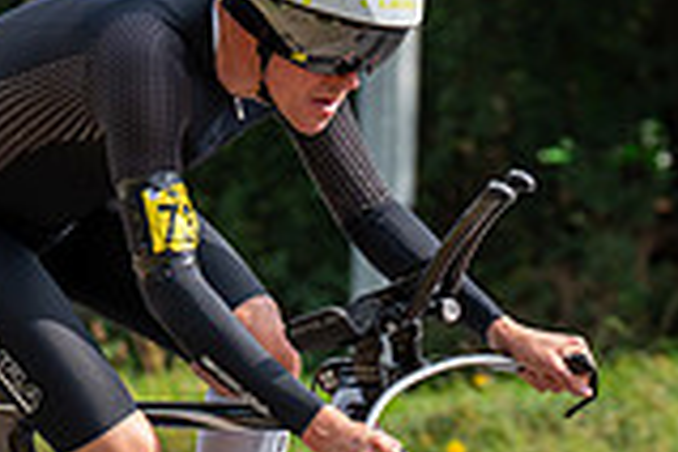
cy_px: 220
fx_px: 6516
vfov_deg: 4.0
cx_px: 115
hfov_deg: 5.9
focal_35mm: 346
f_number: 4
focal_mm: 95
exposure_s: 1/1000
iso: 125
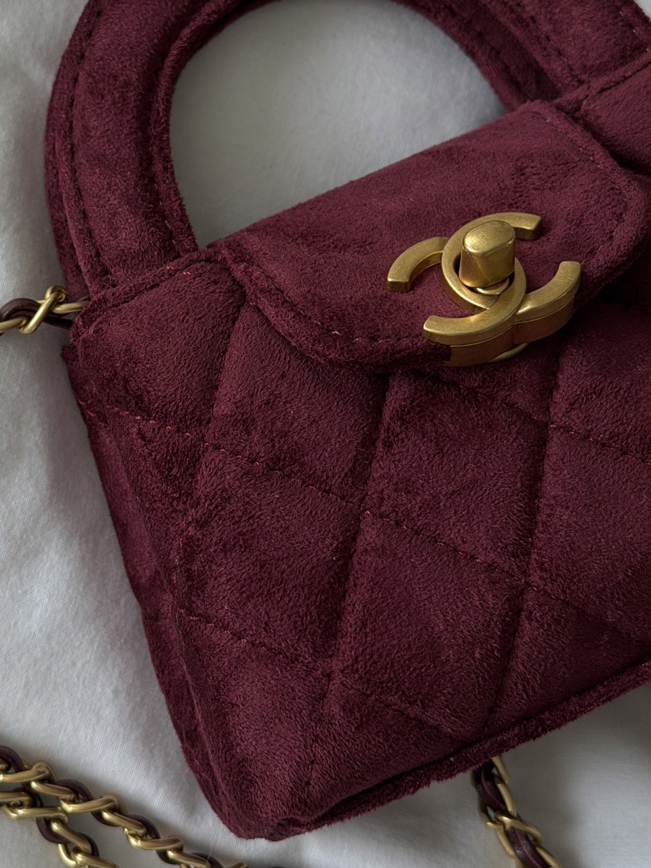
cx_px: 144
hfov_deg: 19.5
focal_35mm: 75
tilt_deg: -79.1
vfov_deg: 25.9
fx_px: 1881
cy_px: 320
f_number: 1.78
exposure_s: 1/91
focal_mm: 6.76
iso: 160
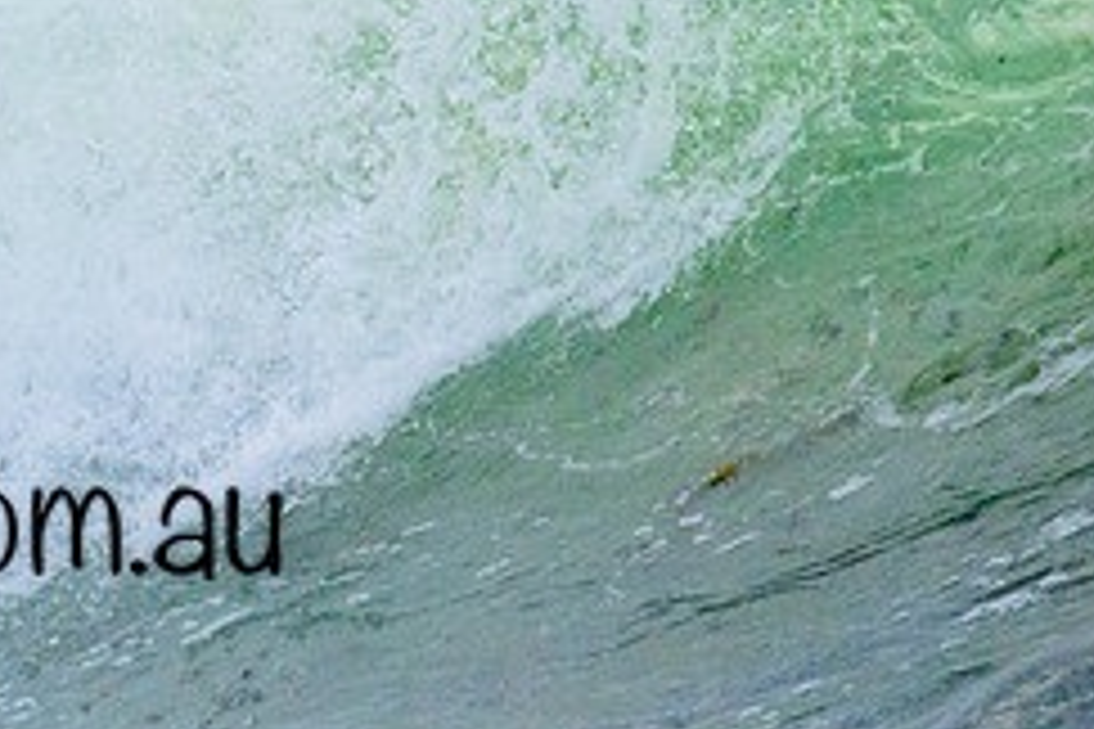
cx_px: -530
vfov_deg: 0.6
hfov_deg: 0.9
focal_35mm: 2406
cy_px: 424
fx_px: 73110
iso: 3200
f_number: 13
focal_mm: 800
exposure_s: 1/2000
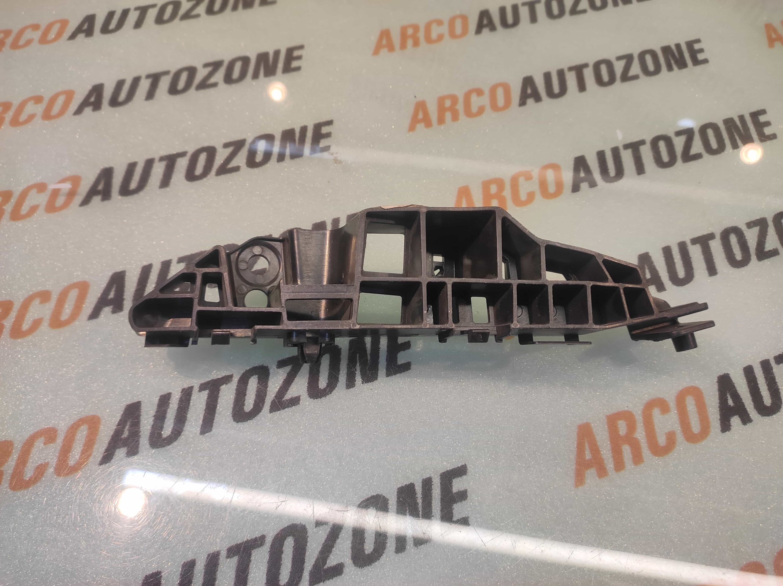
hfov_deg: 91.1
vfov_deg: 74.7
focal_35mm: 17
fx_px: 384
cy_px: 293
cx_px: 392
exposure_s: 1/33
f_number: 1.79
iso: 106
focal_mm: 4.74
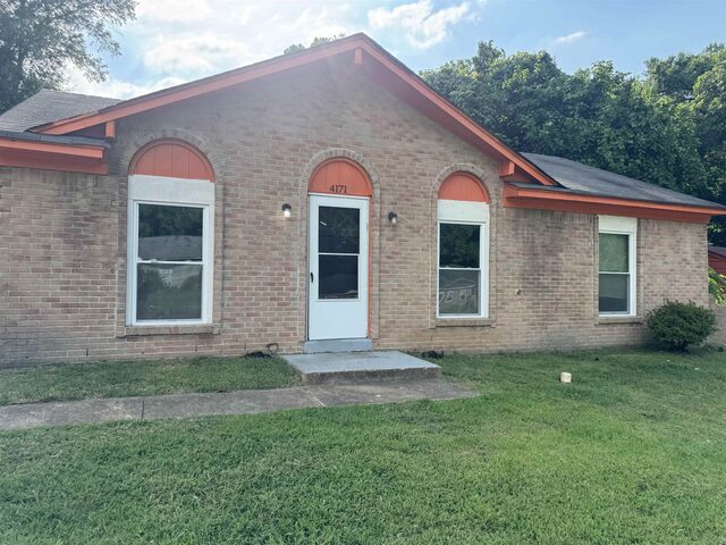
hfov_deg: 71.6
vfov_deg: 56.8
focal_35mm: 24
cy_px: 272
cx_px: 363
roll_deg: -1.0
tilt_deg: +1.7
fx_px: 503
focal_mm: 6.76
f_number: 1.78
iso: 80
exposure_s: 1/1637
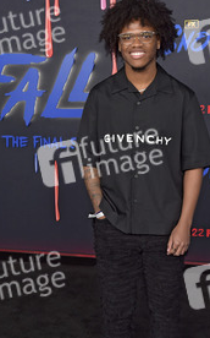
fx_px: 652
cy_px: 219
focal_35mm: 71
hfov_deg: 18.3
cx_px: 136
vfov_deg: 28.8
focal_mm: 48
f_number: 6.3
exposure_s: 1/250
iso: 2000
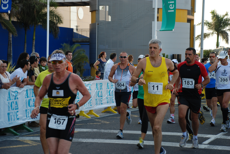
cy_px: 77
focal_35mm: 99
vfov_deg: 13.9
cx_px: 115
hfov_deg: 20.6
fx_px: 633
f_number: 5.3
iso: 200
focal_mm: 66
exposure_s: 1/200
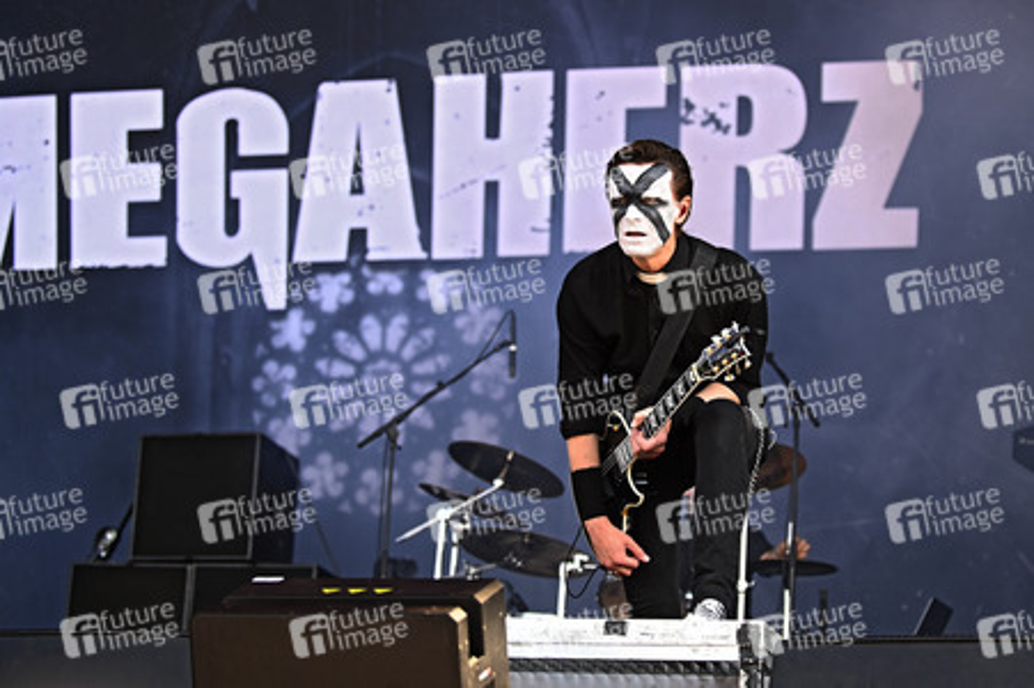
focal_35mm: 70
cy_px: 344
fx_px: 2009
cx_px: 517
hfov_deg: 28.9
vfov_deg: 19.4
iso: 320
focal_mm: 70
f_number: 2.8
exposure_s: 1/400
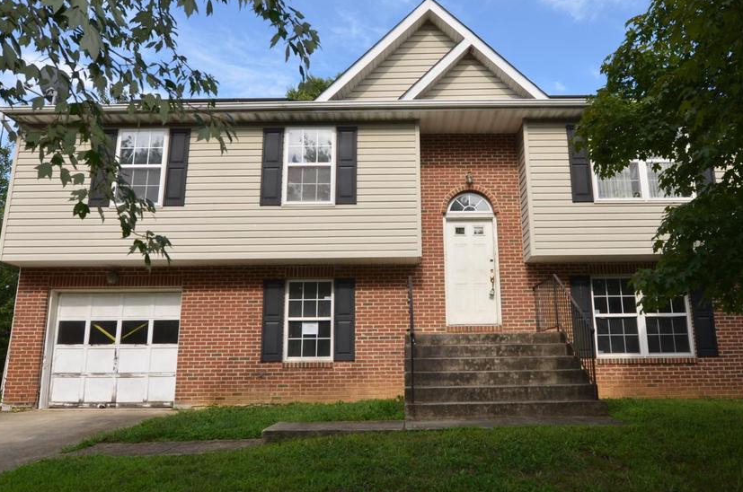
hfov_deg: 69.3
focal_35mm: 26
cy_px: 258
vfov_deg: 49.4
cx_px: 407
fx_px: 536
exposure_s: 1/160
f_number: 6.3
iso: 100
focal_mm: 14
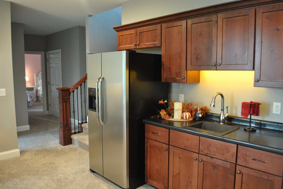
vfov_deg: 48.0
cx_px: 142
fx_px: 212
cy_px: 94
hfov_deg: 67.3
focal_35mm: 27
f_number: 3.5
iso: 1000
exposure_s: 1/30
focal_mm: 18
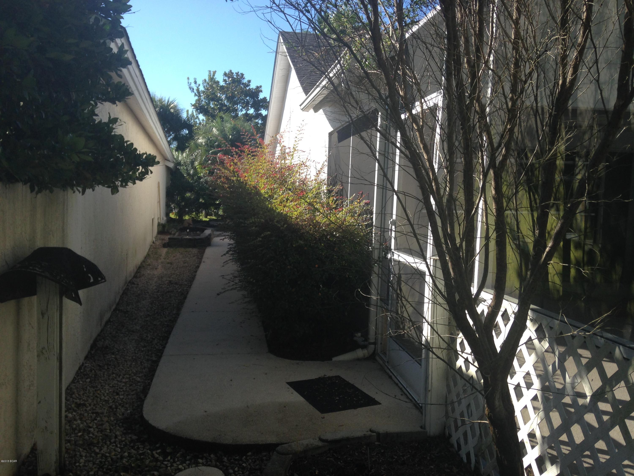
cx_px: 317
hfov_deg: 55.4
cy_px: 238
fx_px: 604
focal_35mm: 33
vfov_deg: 42.9
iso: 50
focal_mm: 4.12
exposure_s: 1/809
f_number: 2.4
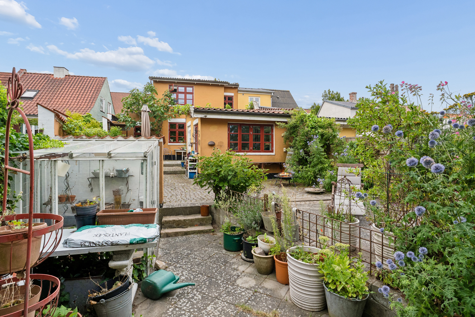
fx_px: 237
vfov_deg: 67.4
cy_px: 158
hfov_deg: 90.0
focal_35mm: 18
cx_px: 238
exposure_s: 1/320
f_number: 8
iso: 400
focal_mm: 12
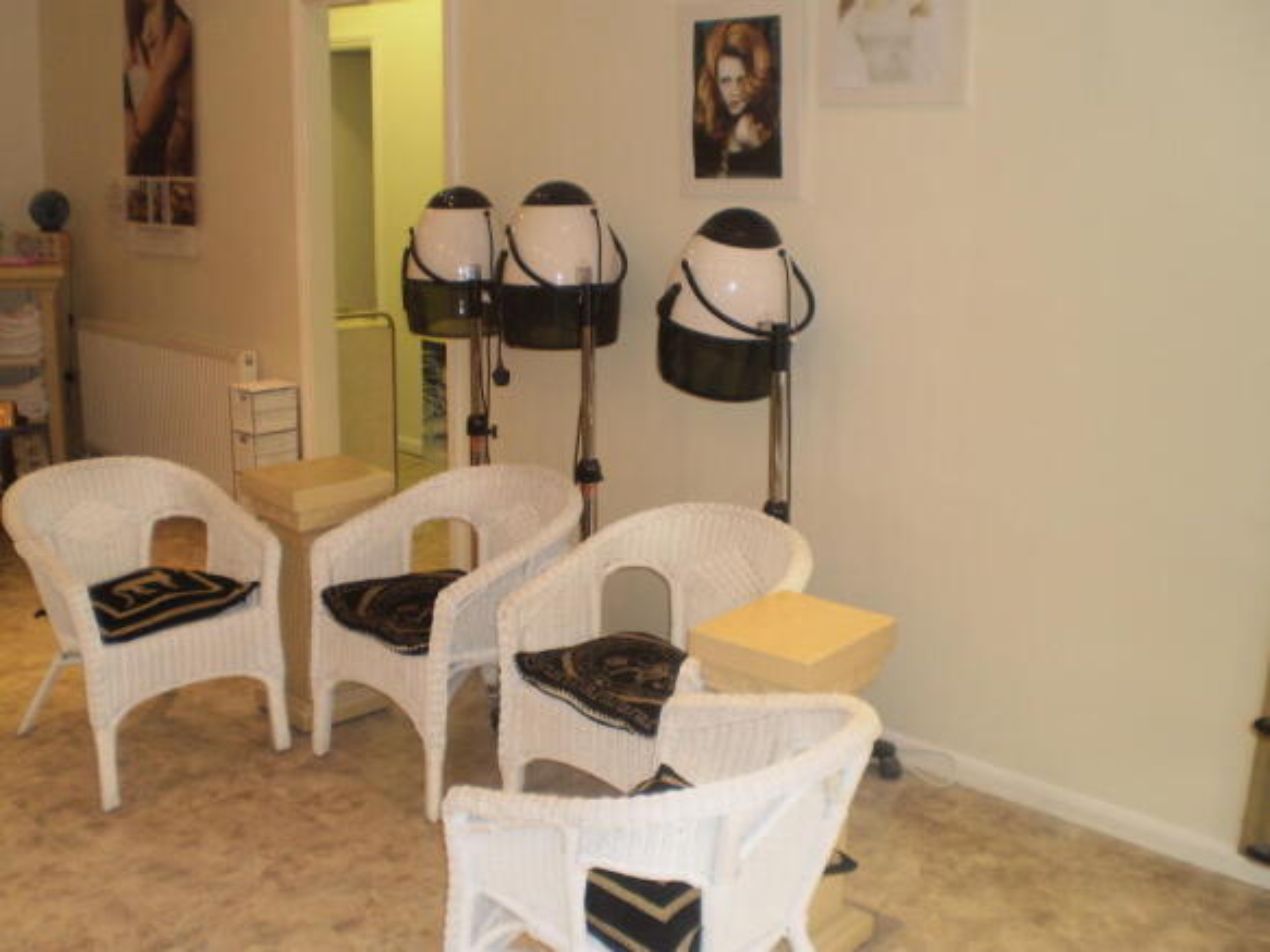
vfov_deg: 39.6
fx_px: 1321
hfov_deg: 51.4
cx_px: 635
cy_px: 476
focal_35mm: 36
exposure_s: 1/30
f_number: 3.1
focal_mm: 6.3
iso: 125
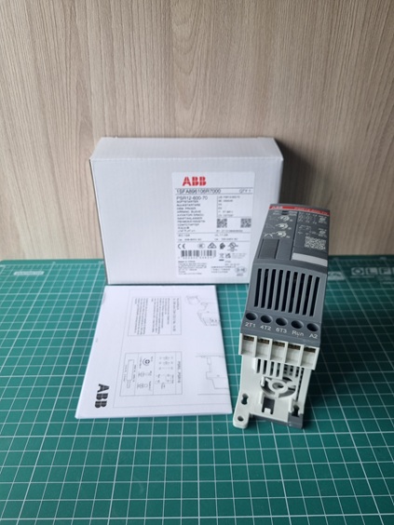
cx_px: 197
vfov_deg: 67.3
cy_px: 262
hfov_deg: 53.1
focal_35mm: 26
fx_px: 395
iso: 50
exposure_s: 1/100
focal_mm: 5.4
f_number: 1.8
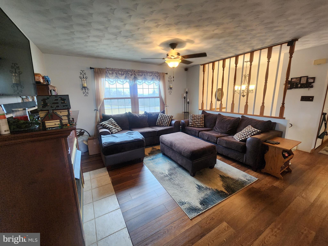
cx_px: 164
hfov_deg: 106.2
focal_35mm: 13
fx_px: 123
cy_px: 123
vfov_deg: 89.9
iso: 400
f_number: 2.2
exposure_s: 1/60
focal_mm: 2.2
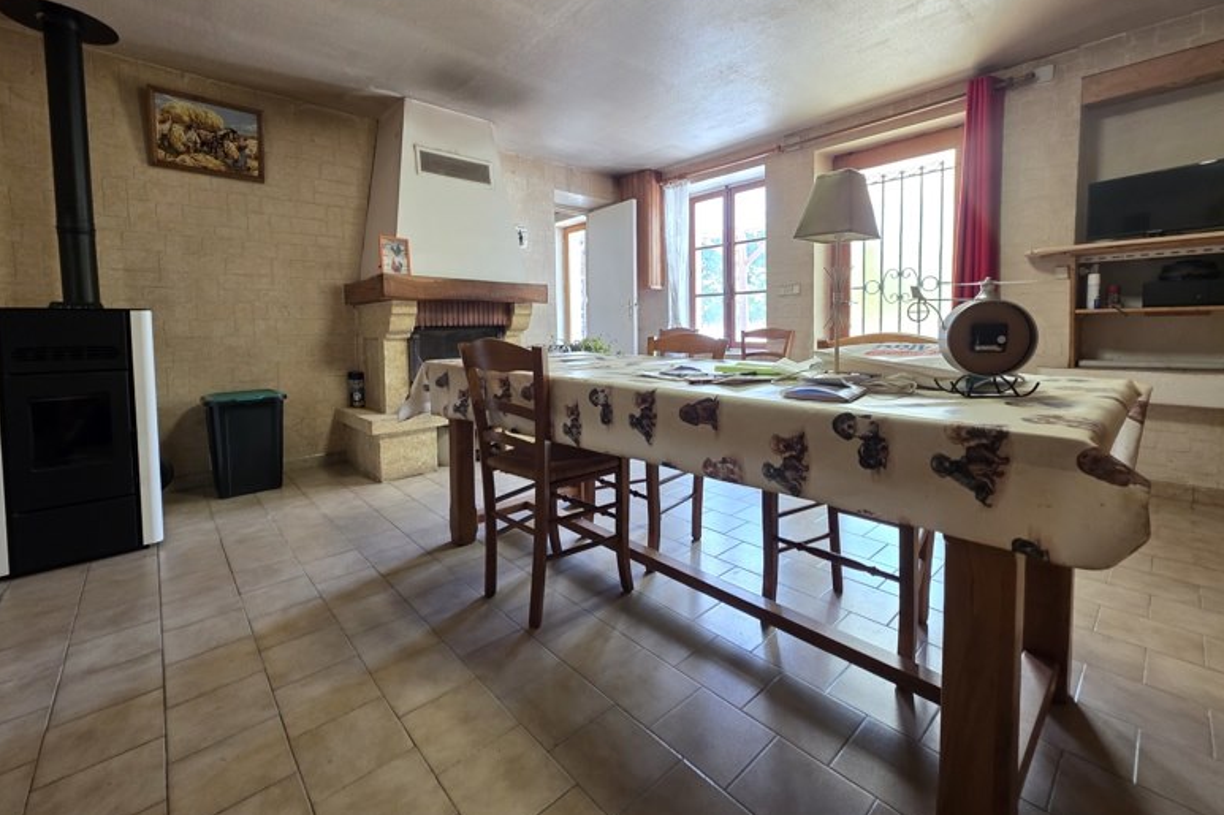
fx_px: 476
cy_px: 350
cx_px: 594
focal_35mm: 14
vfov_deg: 80.7
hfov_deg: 104.2
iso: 250
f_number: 1.9
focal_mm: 2.2
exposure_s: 1/33.3
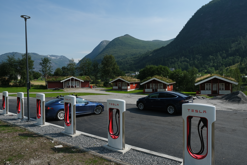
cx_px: 124
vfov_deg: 53.1
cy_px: 82
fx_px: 165
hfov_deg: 73.7
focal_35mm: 24
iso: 200
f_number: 8
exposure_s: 1/500
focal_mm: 16
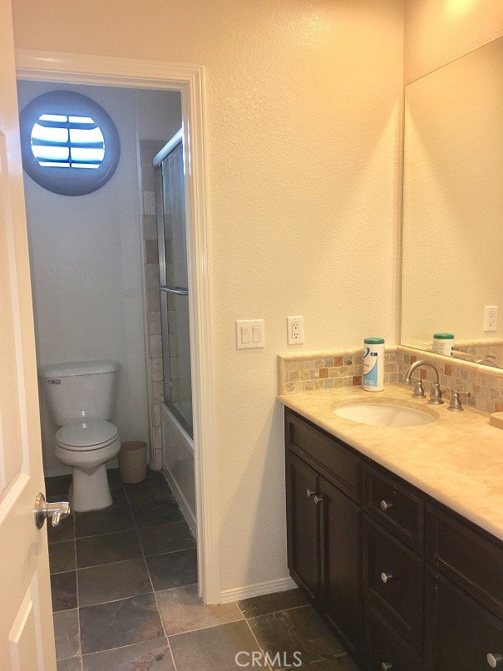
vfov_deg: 61.7
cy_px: 336
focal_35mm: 29
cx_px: 252
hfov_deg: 48.2
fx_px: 562
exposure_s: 1/33
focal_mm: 4.15
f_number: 2.2
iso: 25
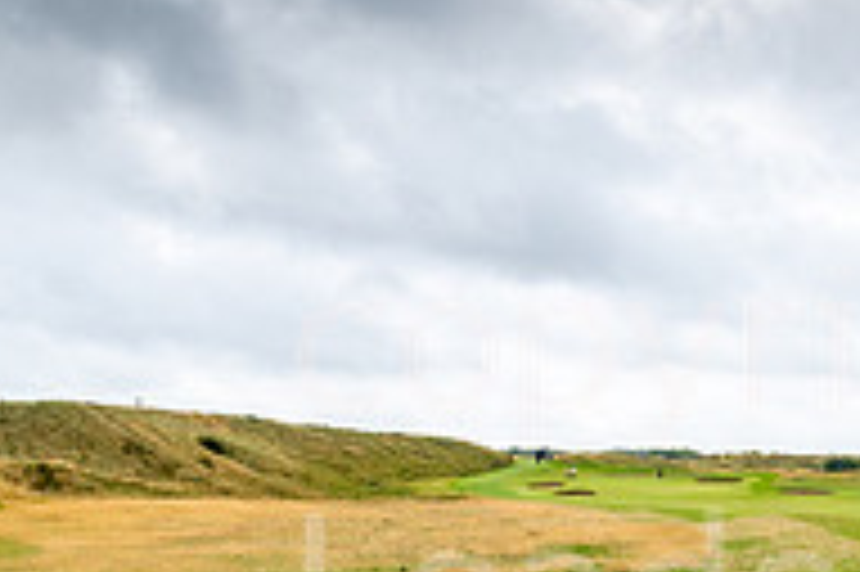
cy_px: 631
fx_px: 1742
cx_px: 887
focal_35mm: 73
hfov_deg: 26.1
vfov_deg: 18.0
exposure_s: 1/1000
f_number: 7.1
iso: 400
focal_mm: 24
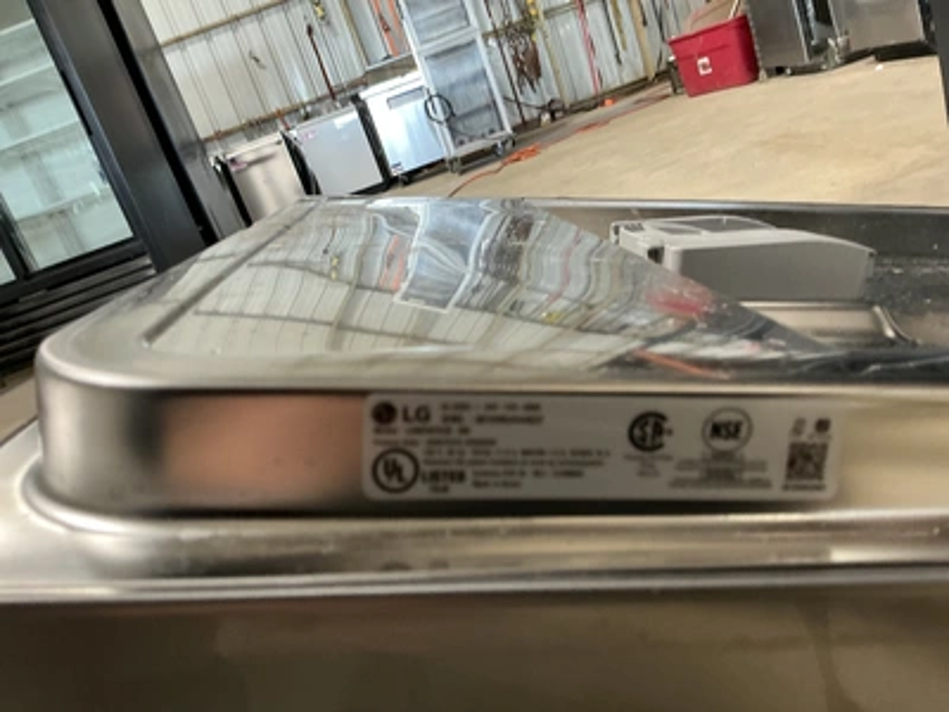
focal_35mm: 28
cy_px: 356
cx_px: 474
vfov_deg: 49.7
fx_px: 768
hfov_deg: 63.4
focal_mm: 3
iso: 125
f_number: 1.8
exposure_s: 1/60
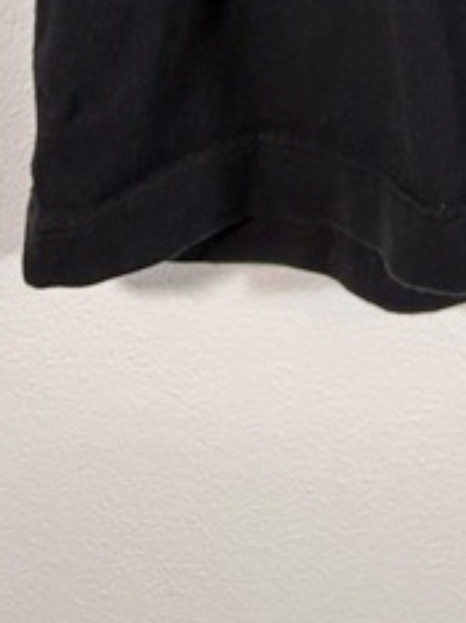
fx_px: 3201
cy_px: -1318
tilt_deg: -5.9
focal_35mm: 178
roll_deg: +0.2
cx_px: 1054
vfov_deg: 8.9
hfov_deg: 7.8
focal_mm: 5.96
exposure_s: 1/100
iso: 100
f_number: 1.6
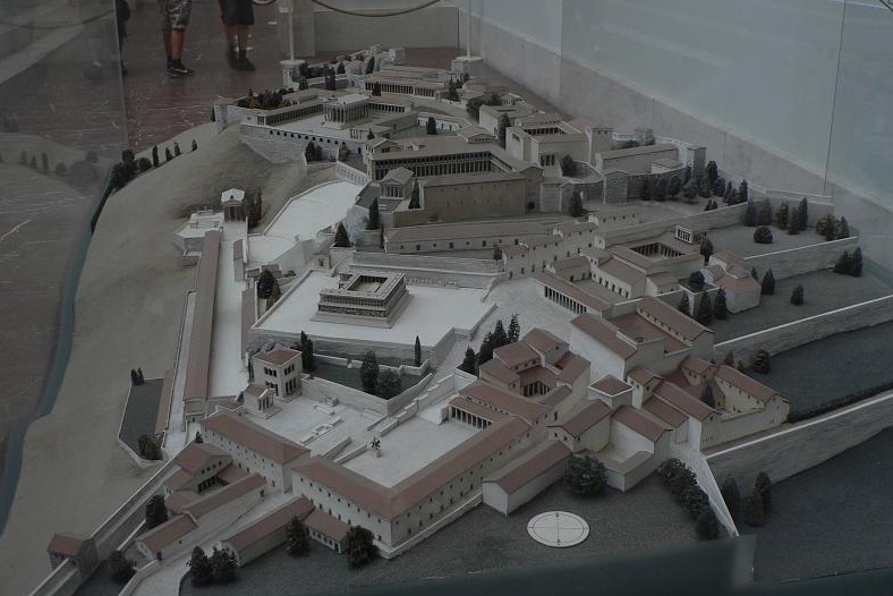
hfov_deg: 50.7
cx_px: 445
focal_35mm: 38
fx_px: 943
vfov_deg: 35.1
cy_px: 273
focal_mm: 6
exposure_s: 1/15
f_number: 2.8
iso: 80
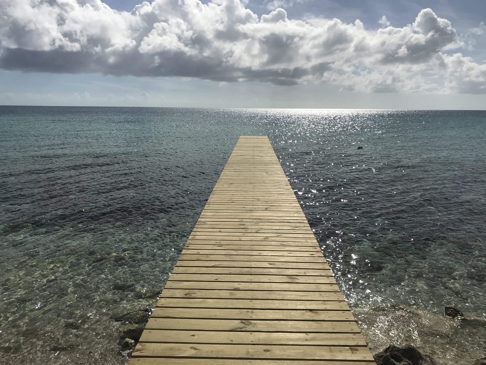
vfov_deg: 49.7
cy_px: 182
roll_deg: -0.3
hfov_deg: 63.4
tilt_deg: -9.7
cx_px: 243
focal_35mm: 28
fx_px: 393
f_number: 1.8
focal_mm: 3.99
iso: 20
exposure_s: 1/13699
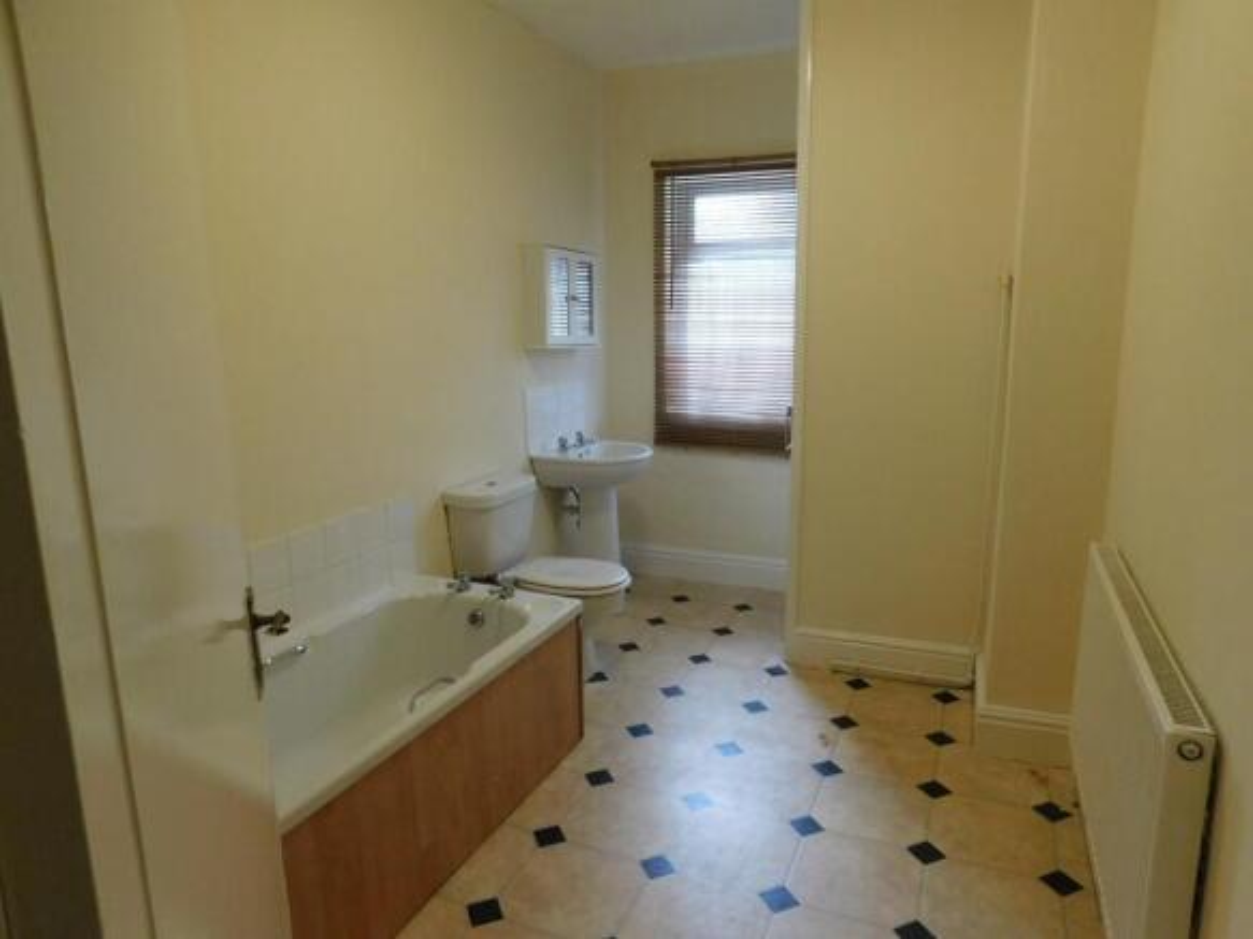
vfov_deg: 58.9
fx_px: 832
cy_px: 470
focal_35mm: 23
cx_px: 626
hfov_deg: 73.9
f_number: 3
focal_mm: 4
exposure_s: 1/15
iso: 400
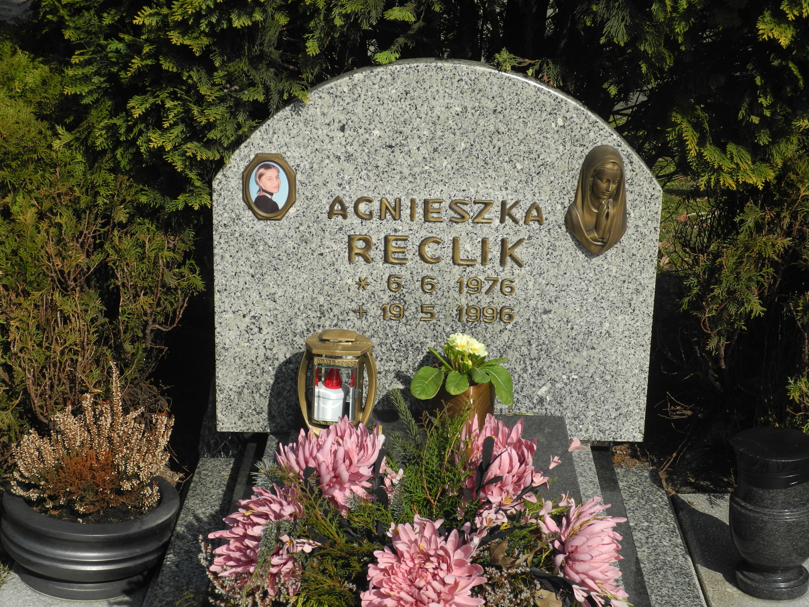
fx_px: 1589
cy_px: 304
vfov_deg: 21.6
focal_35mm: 68
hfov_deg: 28.6
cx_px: 404
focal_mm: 14.5
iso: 100
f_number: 4.5
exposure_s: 1/1000
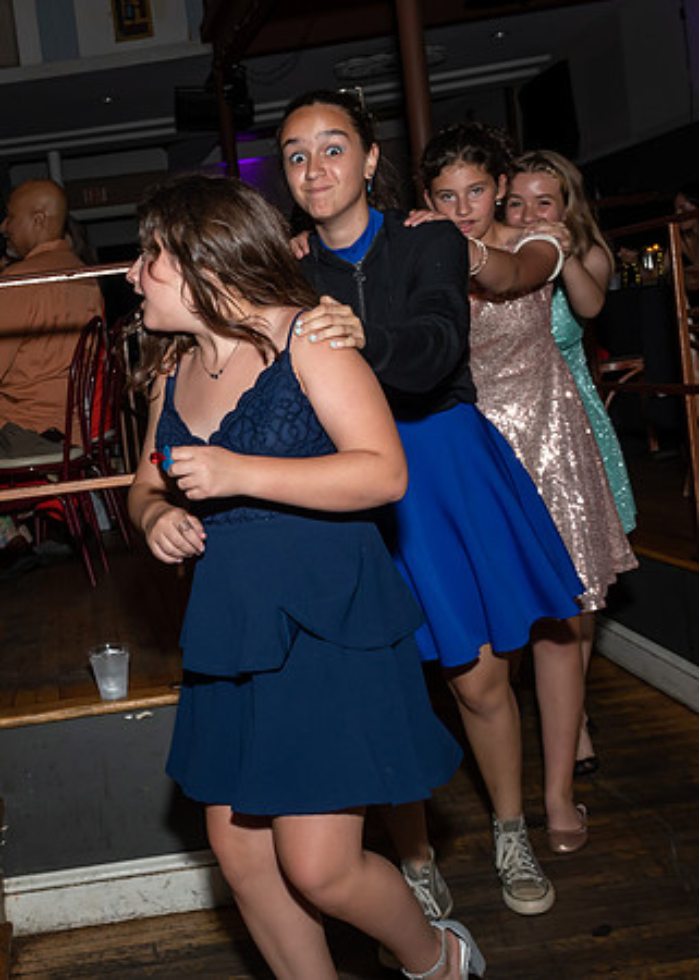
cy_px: 448
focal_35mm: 51
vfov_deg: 38.0
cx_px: 153
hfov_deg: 27.2
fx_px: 1421
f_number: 6.3
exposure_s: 1/250
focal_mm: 19
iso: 400
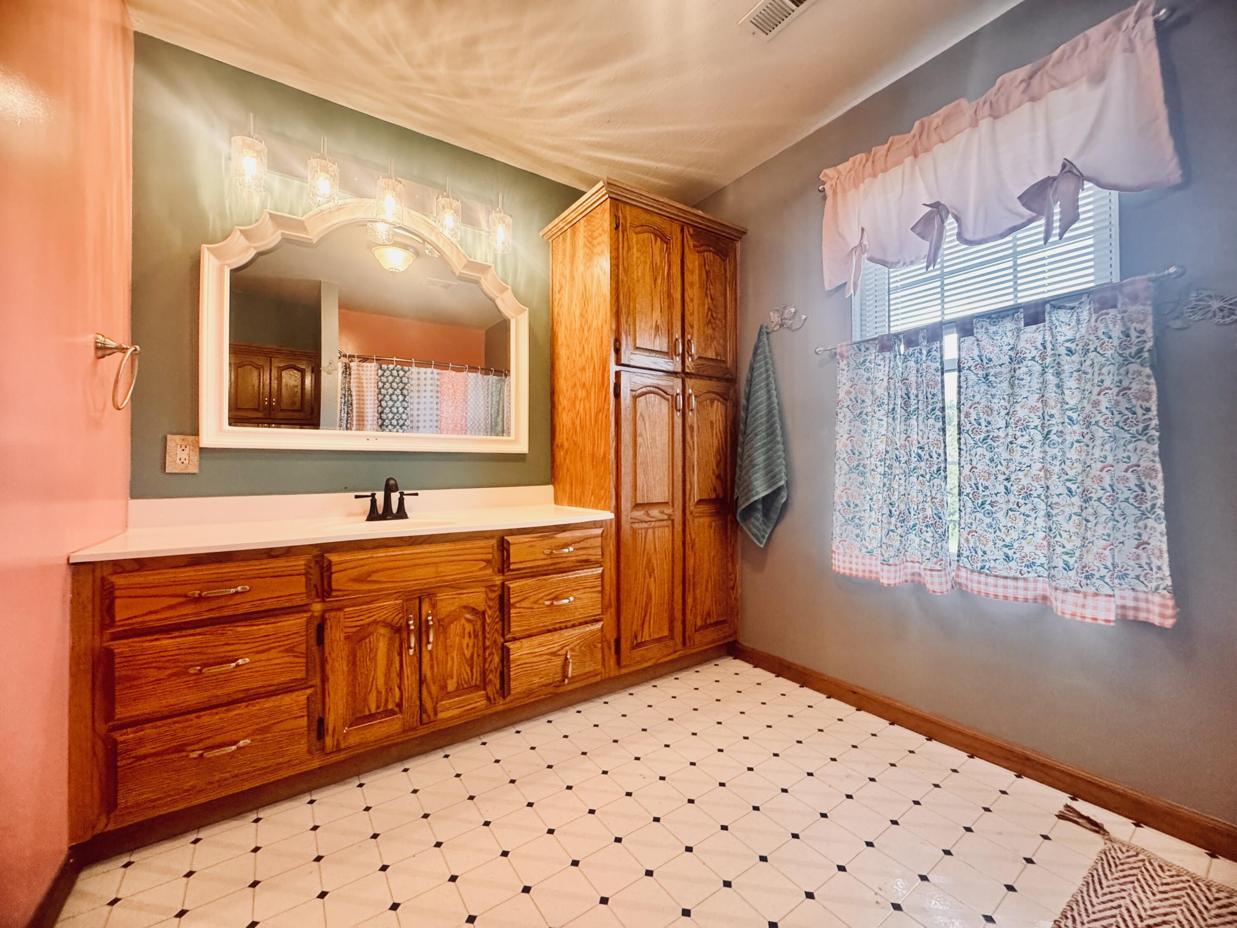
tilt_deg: +0.0
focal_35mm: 14
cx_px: 618
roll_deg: -0.1
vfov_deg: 85.7
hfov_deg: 102.1
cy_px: 464
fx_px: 500
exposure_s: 1/120
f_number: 2.2
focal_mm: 2.22
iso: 320
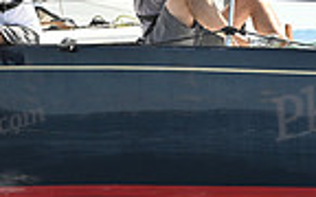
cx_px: 160
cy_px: 1
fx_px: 2472
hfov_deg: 7.3
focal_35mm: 287
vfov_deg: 4.6
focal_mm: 70
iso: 250
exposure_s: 1/1250
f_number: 5.6
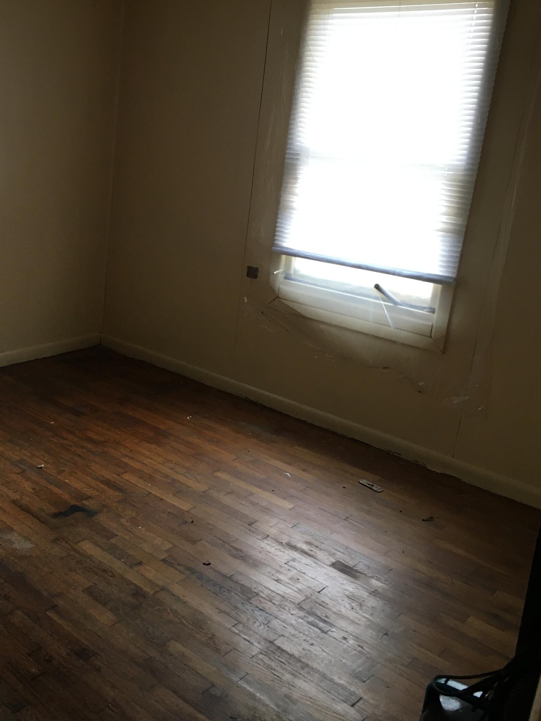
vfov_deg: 47.9
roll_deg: -2.4
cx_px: 77
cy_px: 359
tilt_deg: -17.9
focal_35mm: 39
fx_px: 813
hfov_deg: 35.1
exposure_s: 1/30
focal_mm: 4.15
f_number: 2.2
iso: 40
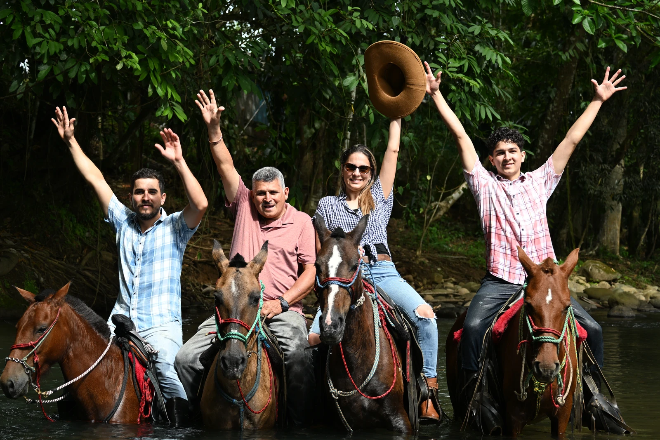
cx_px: 330
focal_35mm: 86
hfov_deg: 23.8
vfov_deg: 16.0
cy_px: 220
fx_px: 1568
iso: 100
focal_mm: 57
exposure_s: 1/250
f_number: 4.5
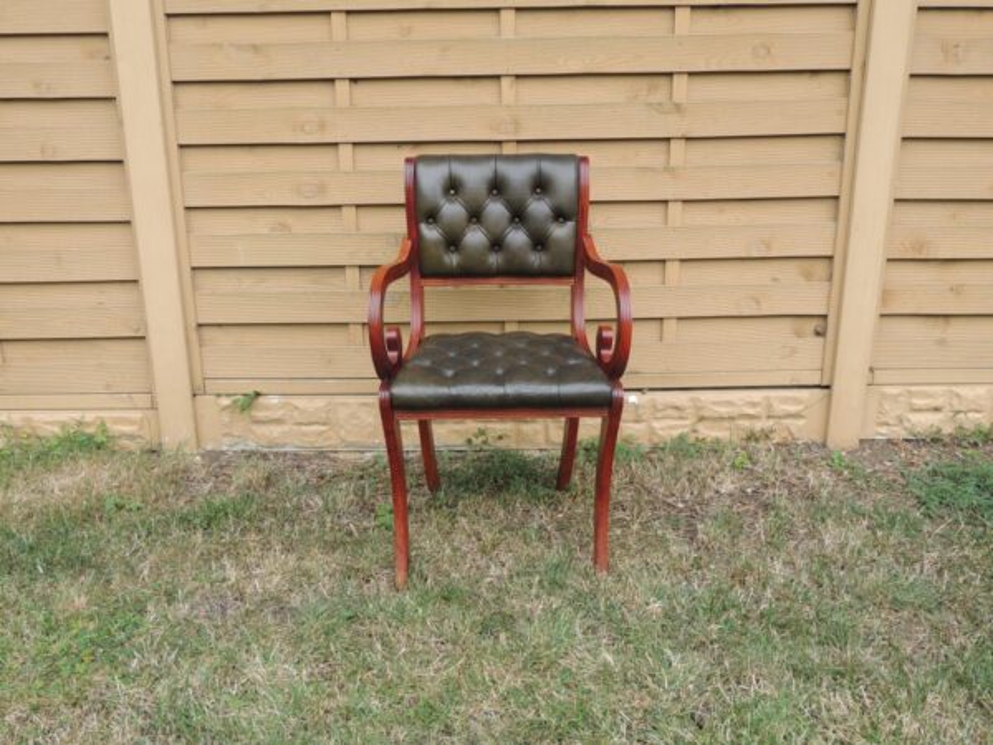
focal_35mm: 33
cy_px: 372
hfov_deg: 55.4
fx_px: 947
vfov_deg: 42.9
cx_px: 496
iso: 140
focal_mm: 5.8
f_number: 3.2
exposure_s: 1/250
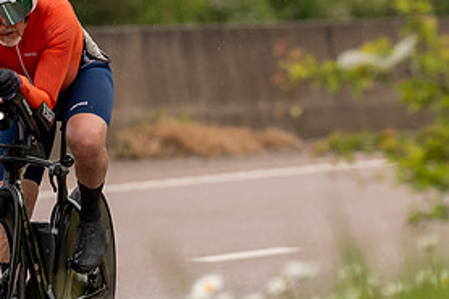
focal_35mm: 764
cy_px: 103
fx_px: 9523
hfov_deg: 2.7
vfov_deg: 1.8
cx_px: 93
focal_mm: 185
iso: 320
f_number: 3.5
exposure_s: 1/1000
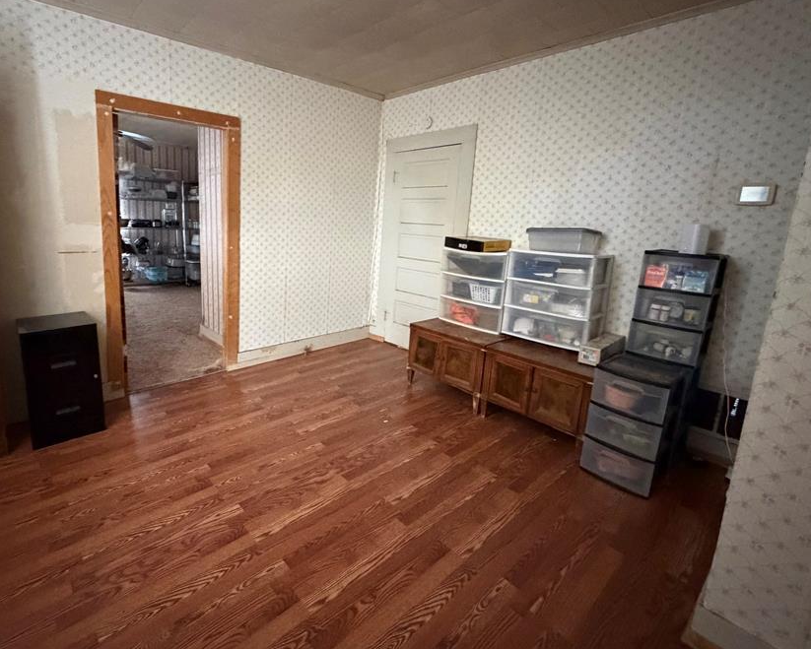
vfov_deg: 76.7
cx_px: 346
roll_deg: -2.7
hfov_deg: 89.0
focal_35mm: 17
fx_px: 408
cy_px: 288
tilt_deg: -9.7
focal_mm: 2.22
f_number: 2.2
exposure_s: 1/40
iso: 1600
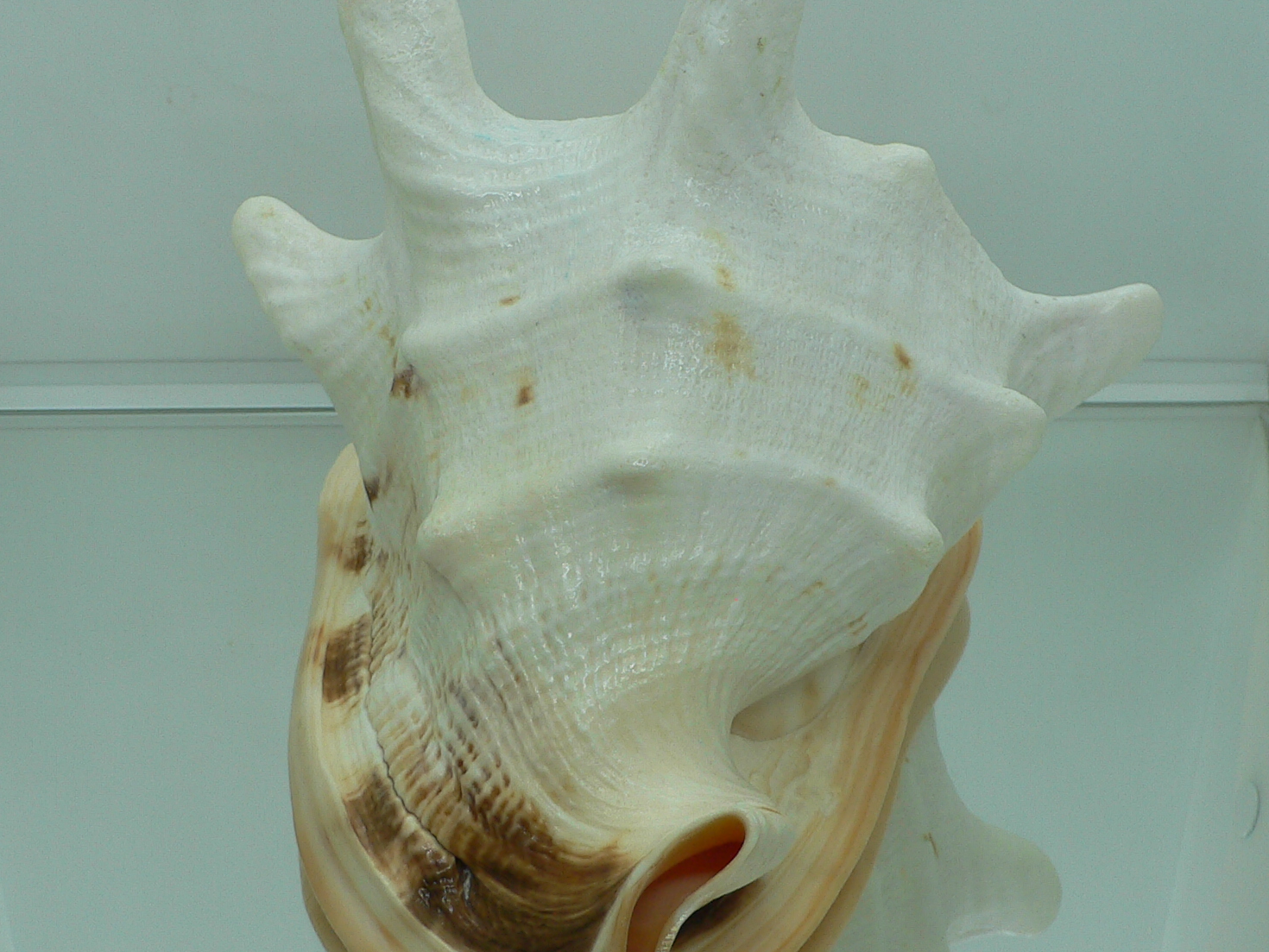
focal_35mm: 48
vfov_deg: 30.3
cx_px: 639
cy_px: 471
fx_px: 1760
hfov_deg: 39.7
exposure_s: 1/80
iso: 80
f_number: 2.8
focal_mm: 4.6
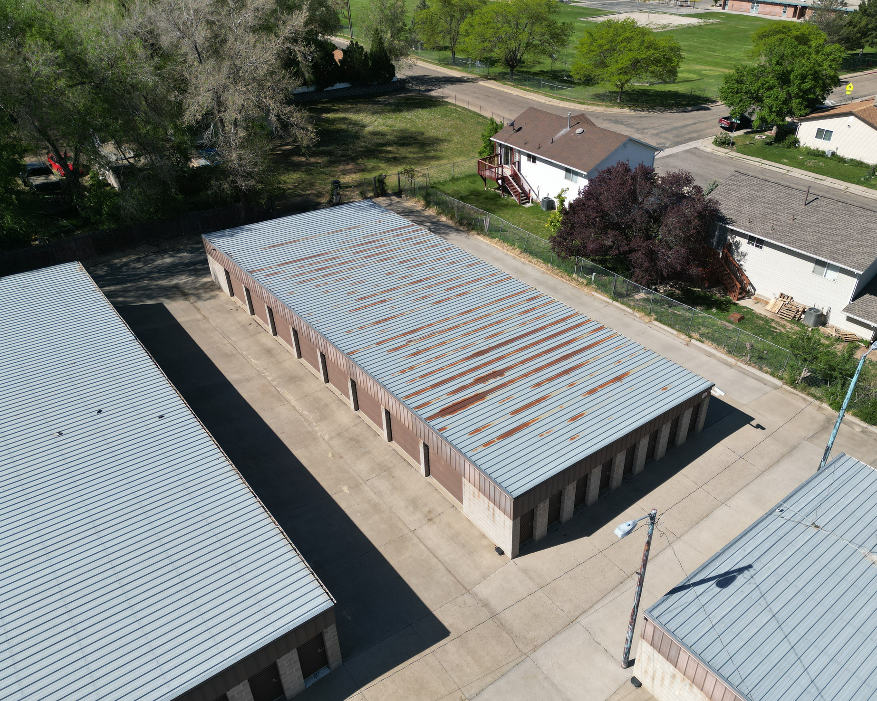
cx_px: 486
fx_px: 675
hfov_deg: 65.8
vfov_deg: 54.9
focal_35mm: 26
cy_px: 356
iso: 100
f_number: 1.7
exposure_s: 1/3200
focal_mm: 6.72
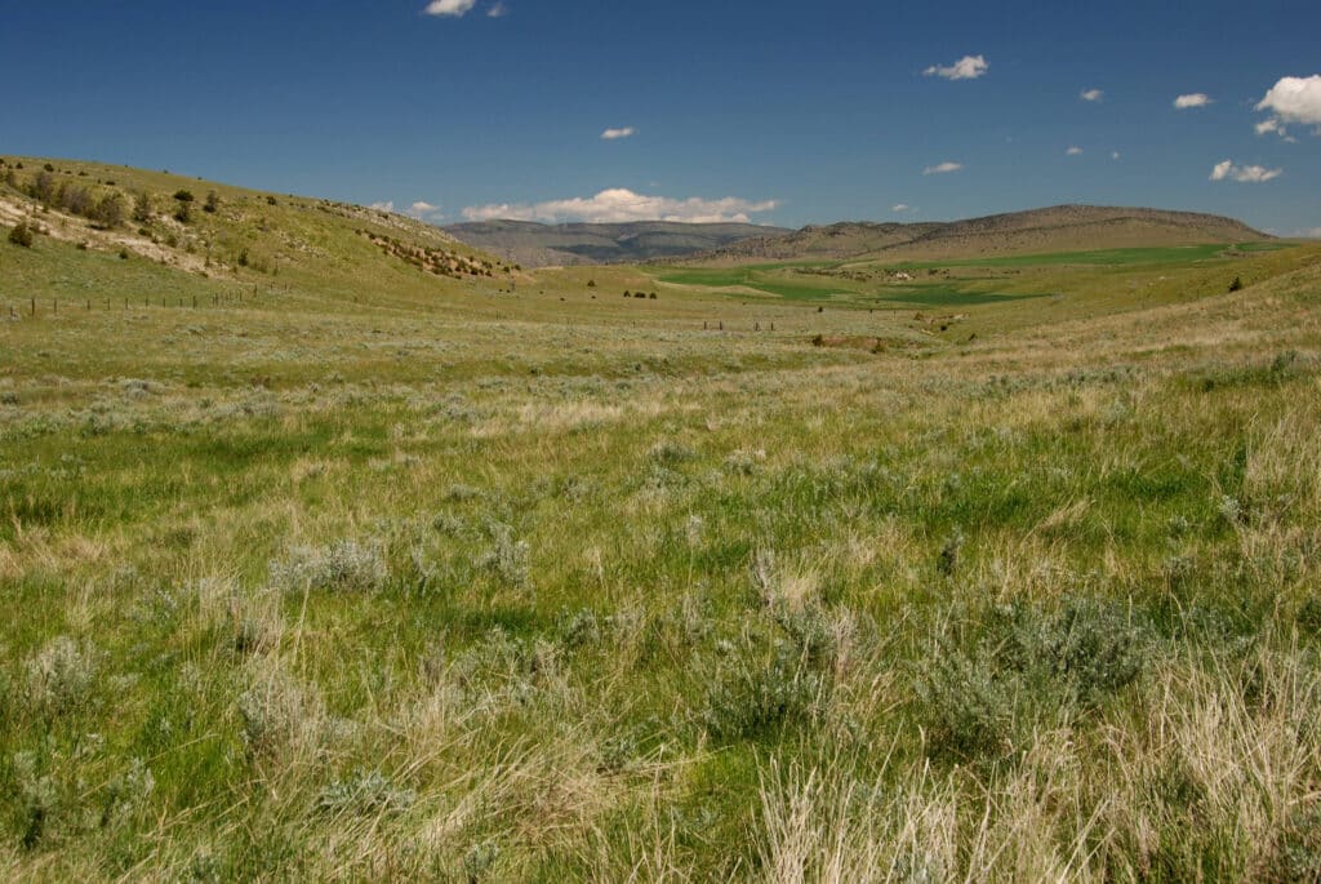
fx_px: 1543
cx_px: 660
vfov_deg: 32.0
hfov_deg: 46.4
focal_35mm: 42
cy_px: 442
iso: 100
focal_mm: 28
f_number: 5.6
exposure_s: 1/125
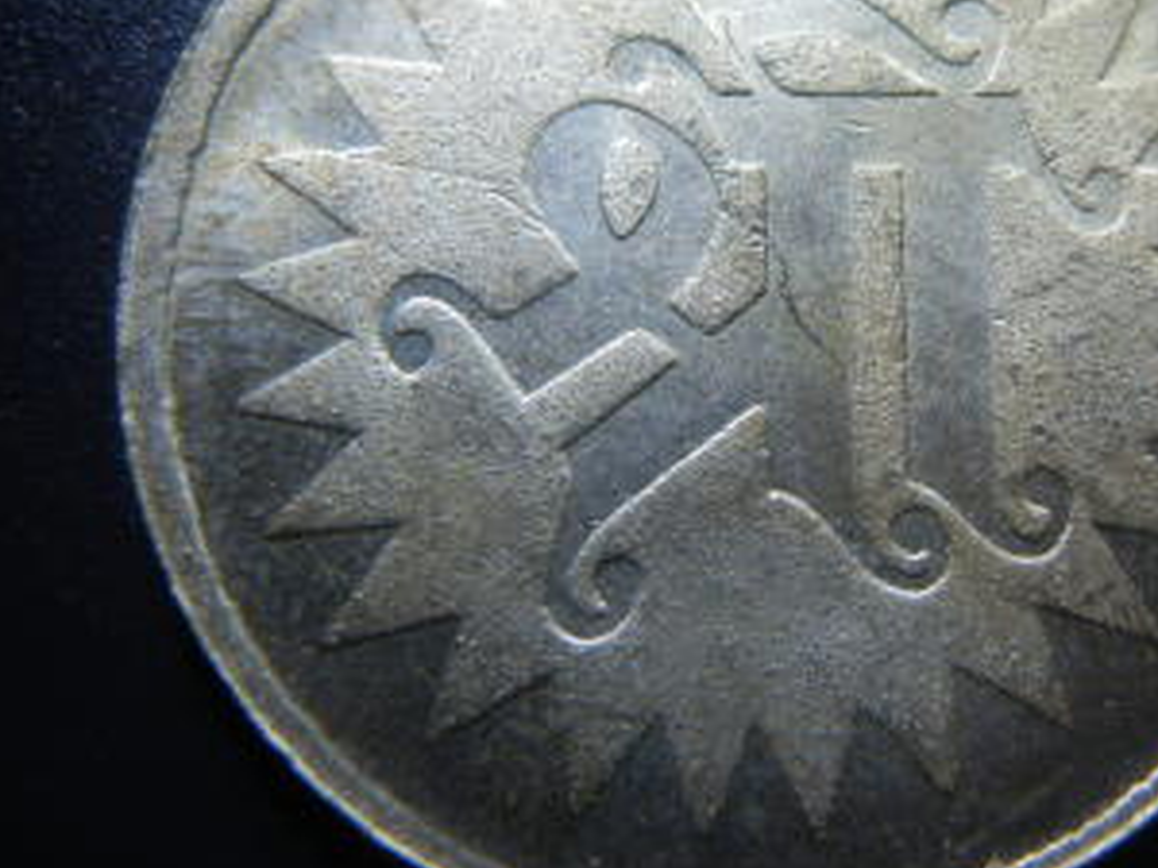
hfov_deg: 40.2
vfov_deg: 31.3
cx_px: 849
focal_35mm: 46
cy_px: 284
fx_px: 1539
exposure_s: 1/190
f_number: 3.5
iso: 160
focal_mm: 5.4
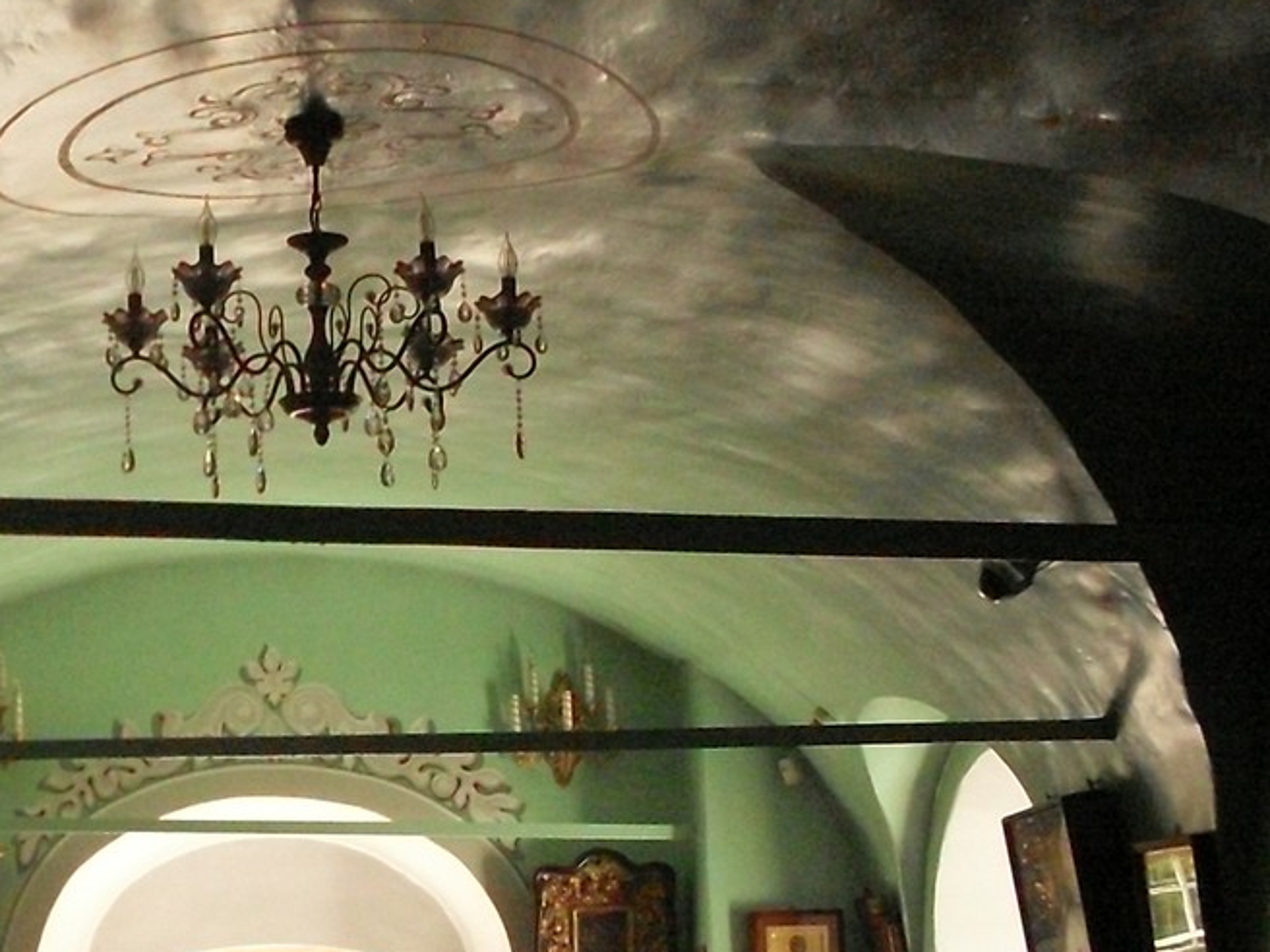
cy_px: 767
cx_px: 71
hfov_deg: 22.8
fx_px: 3045
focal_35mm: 83
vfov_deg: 17.6
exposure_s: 1/180
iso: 400
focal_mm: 6.3
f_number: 2.8
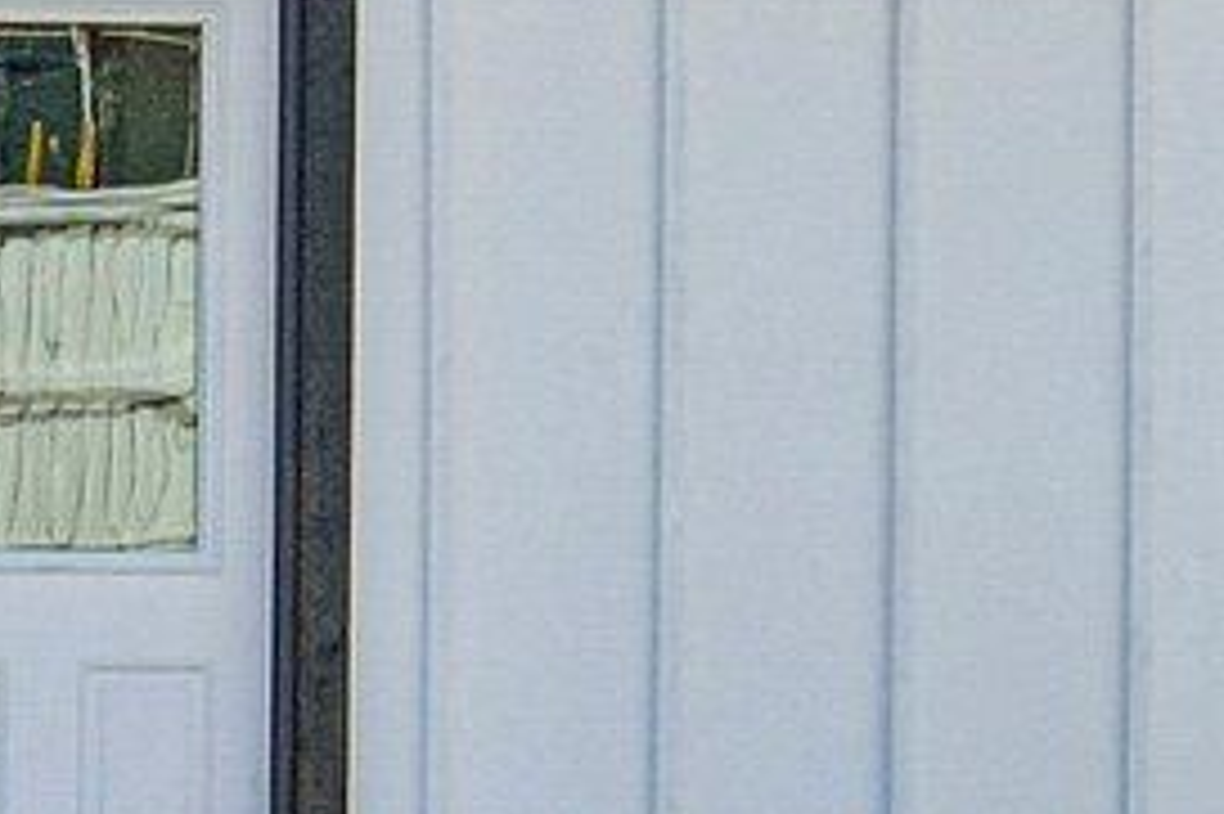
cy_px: 128
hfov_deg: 8.1
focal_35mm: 226
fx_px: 7679
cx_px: -2192
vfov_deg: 6.1
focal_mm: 20
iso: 400
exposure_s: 1/640
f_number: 8
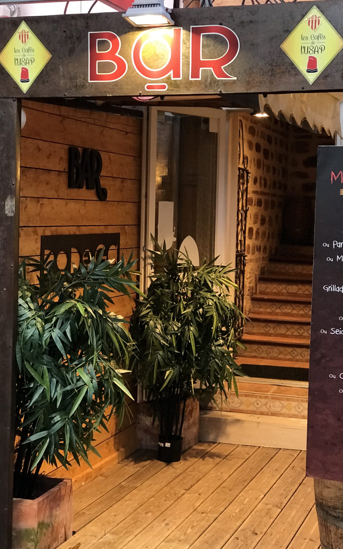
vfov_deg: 33.5
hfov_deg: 21.3
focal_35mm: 61
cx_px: 199
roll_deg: -1.7
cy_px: 273
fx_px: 912
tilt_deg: -3.8
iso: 160
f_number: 2.8
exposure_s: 1/50
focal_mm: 6.6
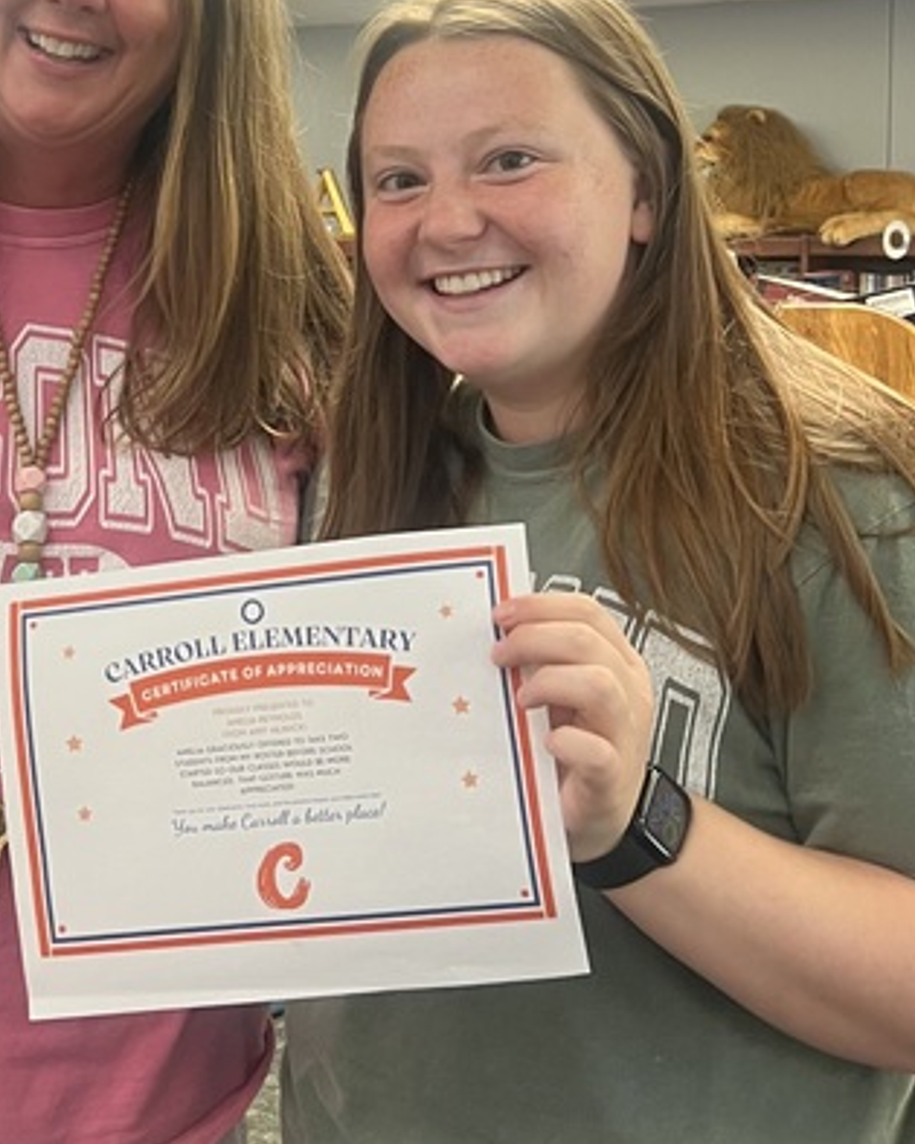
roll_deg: -1.0
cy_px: 293
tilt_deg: +2.9
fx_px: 2235
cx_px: 238
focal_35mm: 66
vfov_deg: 28.3
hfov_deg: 22.9
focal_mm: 5.7
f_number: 1.5
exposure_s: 1/60
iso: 100
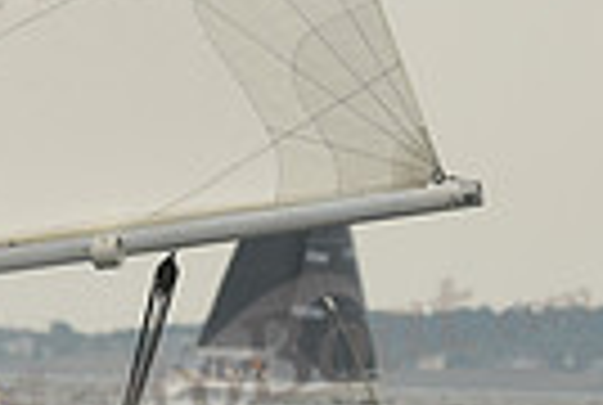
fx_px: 17392
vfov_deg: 1.3
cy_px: 196
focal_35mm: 1036
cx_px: -270
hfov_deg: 2.0
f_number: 7.1
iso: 250
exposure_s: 1/1000
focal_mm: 240
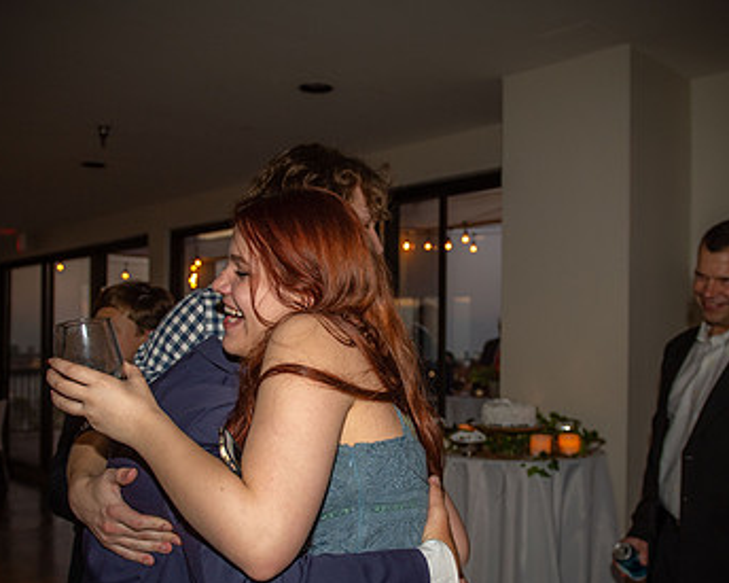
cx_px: 379
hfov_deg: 47.9
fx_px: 820
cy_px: 358
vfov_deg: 38.9
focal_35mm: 38
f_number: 3.5
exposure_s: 1/125
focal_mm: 24
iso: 800
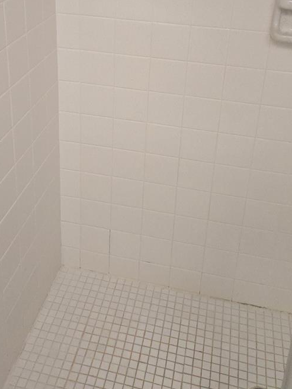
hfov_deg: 34.3
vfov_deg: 42.7
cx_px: 127
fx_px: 472
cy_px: 78
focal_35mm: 42
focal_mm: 6.3
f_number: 1.7
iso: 500
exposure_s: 1/120
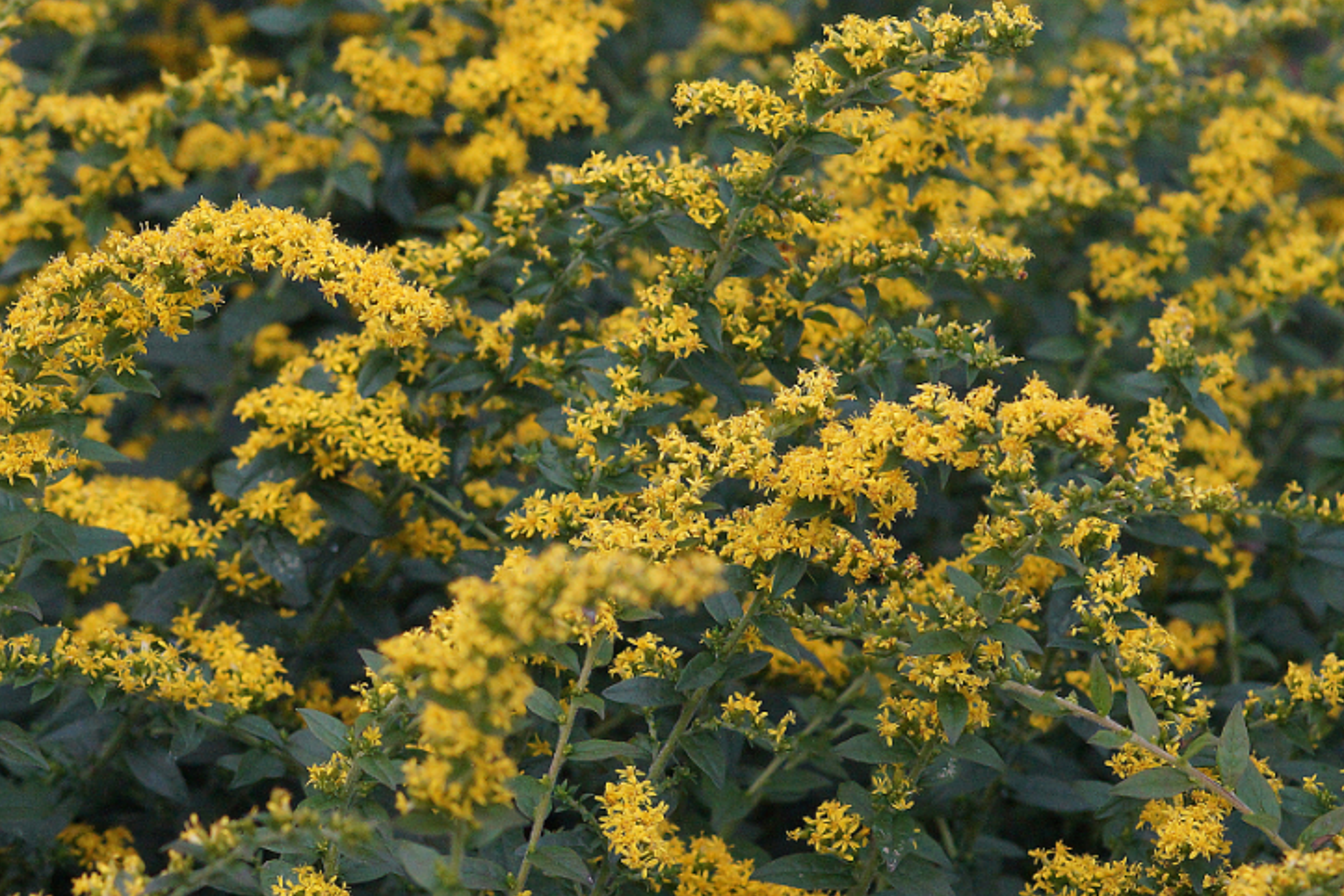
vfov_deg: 5.5
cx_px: 390
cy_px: 413
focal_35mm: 249
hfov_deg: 8.3
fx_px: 9295
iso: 1600
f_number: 6.3
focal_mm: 100
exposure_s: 1/400
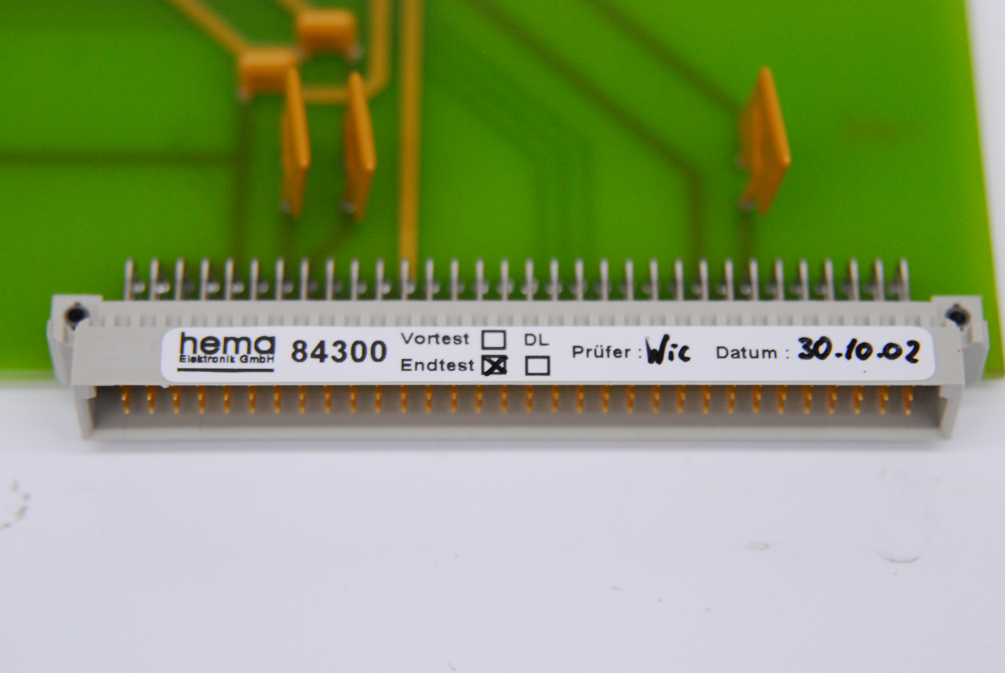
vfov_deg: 10.8
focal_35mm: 128
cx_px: 502
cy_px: 336
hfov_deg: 16.1
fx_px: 3564
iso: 800
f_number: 4
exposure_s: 1/125
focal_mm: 85
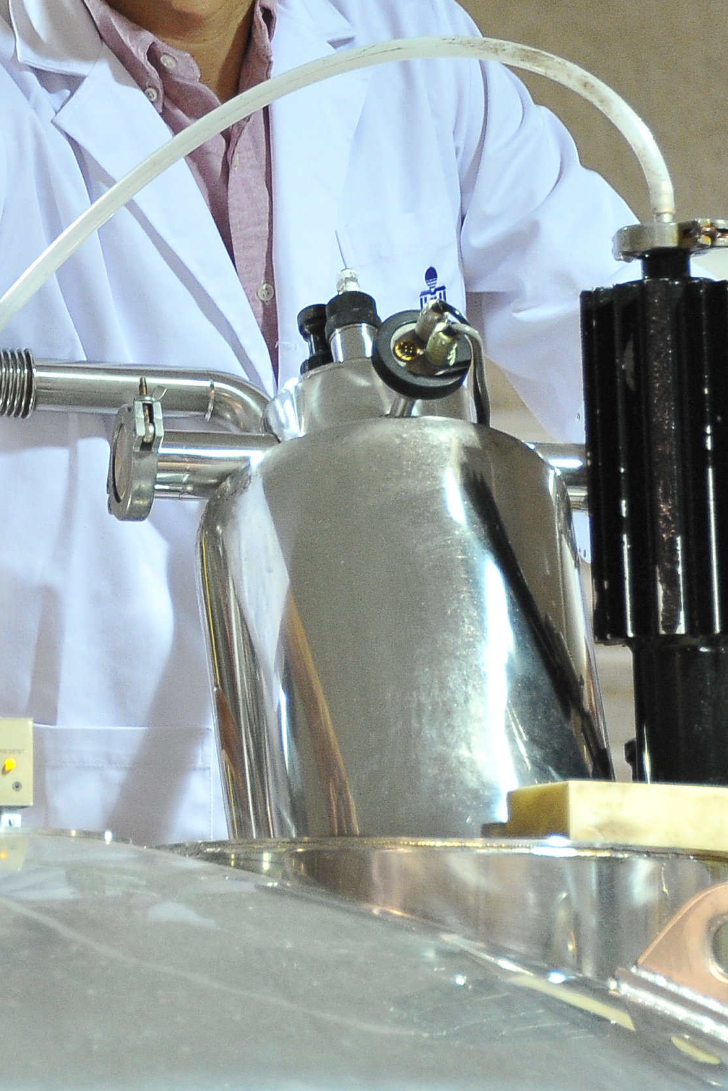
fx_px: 9368
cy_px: 260
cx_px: 69
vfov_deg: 6.7
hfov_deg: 4.4
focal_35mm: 309
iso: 3200
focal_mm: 122
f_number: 5.6
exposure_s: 1/80
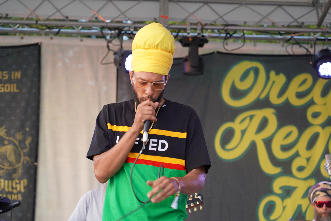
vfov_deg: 13.0
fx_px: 965
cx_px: 166
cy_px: 110
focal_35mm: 105
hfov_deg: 19.5
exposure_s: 1/160
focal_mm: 105
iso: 1000
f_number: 4
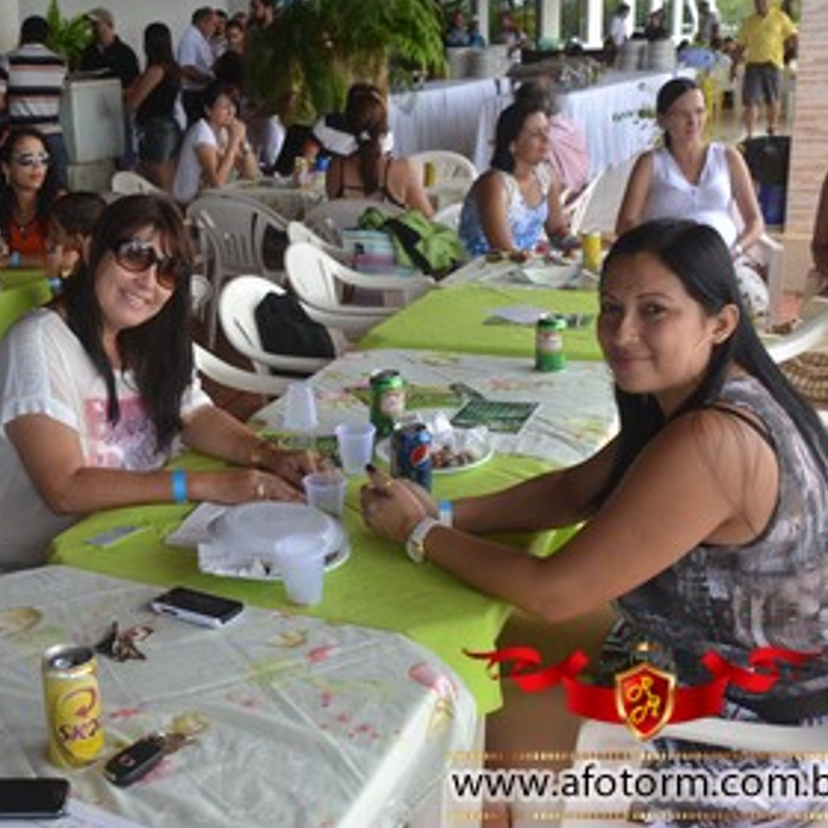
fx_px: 1218
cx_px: 201
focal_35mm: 45
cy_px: 390
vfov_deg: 37.5
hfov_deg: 36.6
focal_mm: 22
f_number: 5.6
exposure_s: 1/125
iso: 200
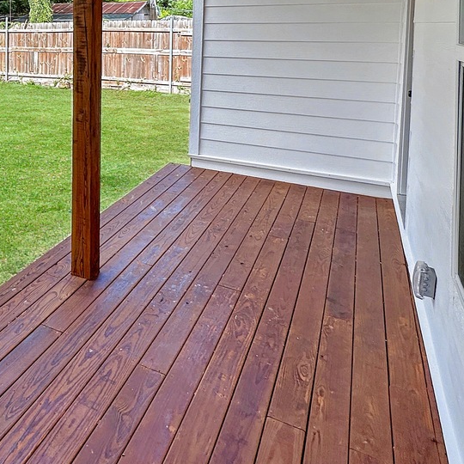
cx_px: 21
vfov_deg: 45.5
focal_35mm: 33
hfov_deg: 43.9
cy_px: 54
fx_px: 500
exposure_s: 1/456
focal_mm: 2.22
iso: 40
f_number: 2.2
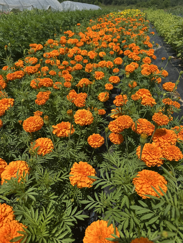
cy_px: 122
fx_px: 169
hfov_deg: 56.8
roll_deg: +0.2
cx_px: 92
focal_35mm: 24
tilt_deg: -33.0
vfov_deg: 71.6
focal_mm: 6.86
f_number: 1.78
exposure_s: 1/3861
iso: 80
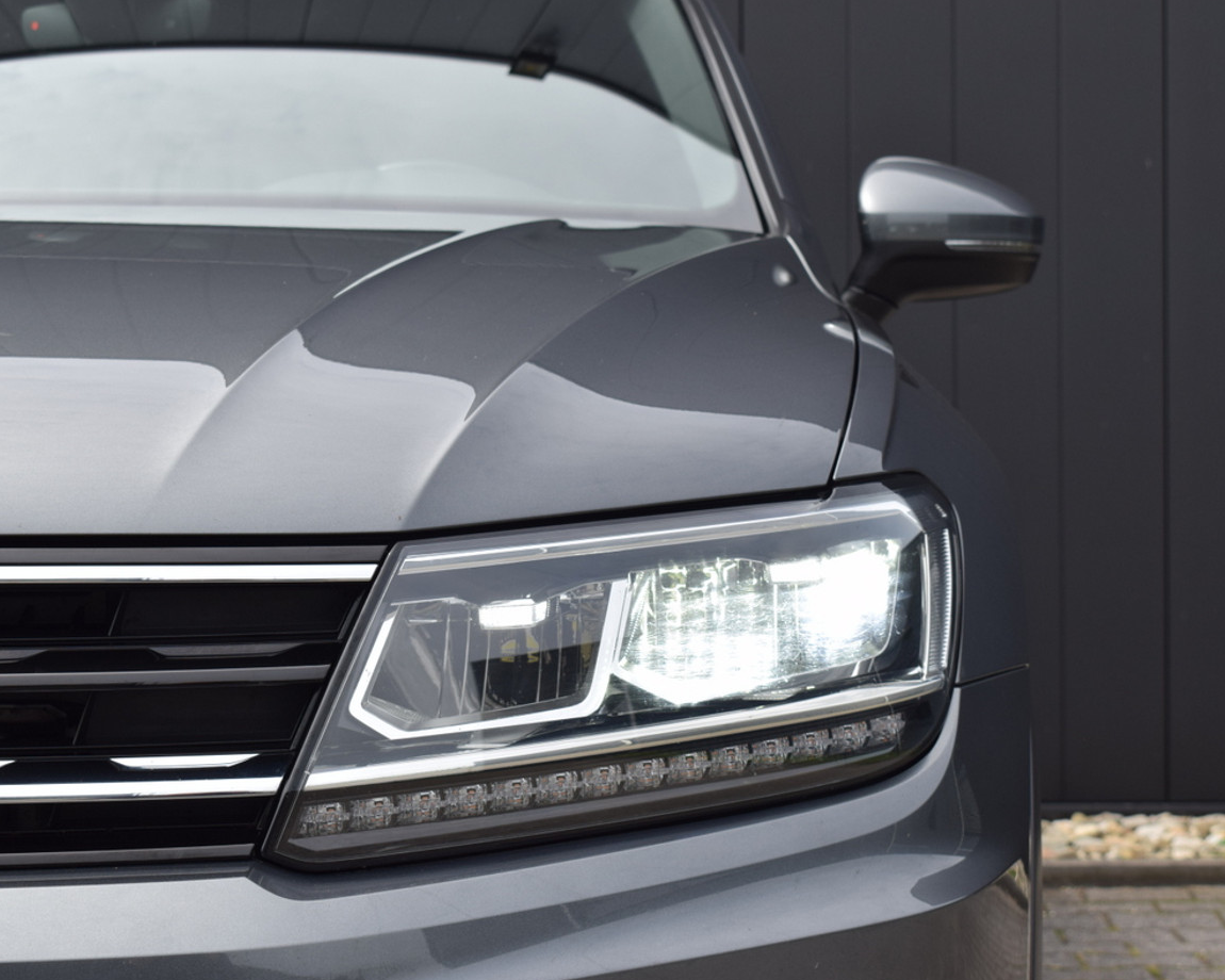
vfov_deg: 21.3
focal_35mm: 72
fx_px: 2610
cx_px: 676
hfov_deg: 26.4
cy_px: 495
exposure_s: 1/320
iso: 200
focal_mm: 42
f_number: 9
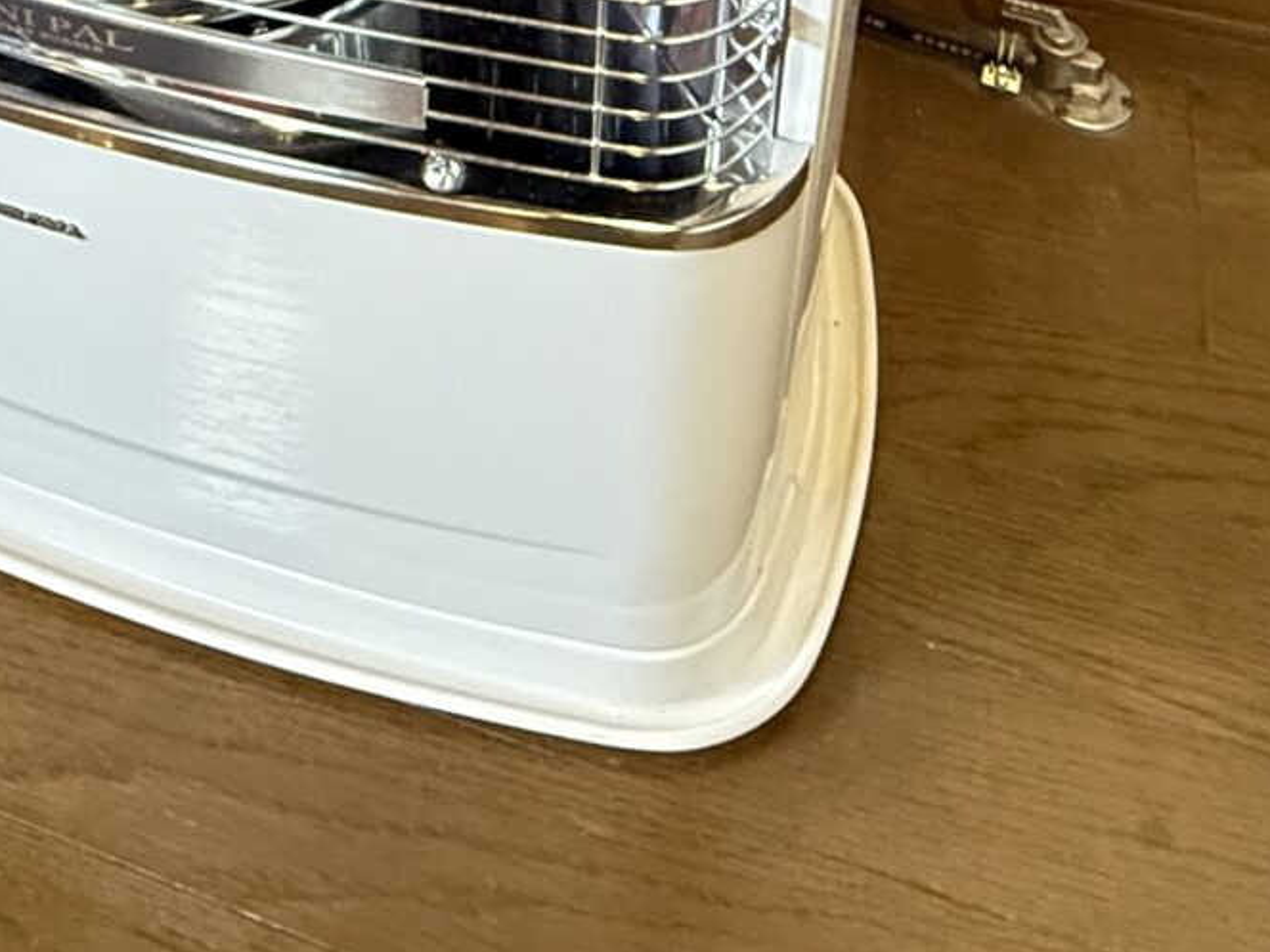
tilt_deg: -26.8
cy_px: -495
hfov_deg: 34.2
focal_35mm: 54
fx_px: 1981
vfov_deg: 22.1
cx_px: 207
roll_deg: +2.8
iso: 640
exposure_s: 1/50
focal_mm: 2.22
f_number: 2.2
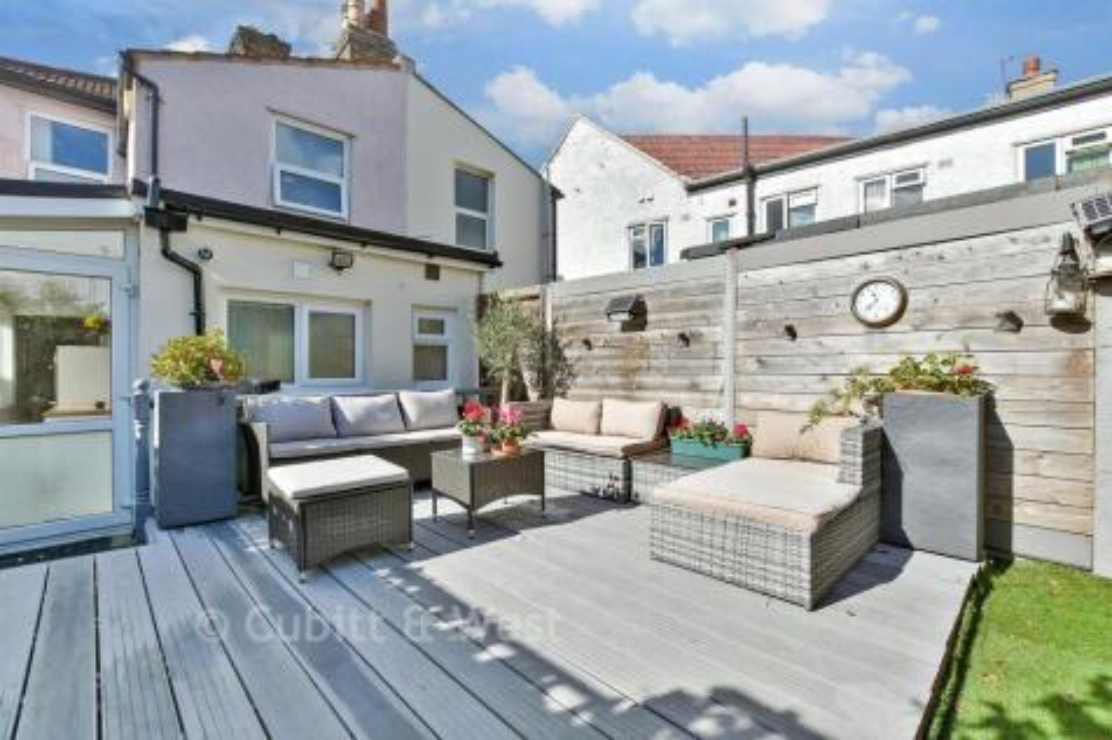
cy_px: 370
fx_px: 463
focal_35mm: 15
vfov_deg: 77.3
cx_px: 556
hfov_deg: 100.4
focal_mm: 10
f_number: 8
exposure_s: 1/320
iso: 160
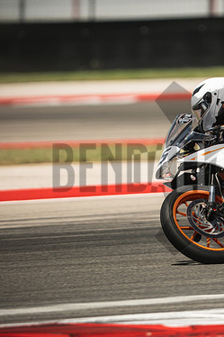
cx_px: 242
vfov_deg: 3.2
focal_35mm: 652
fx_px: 6090
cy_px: 169
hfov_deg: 2.1
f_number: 3.2
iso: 160
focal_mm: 280
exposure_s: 1/1250
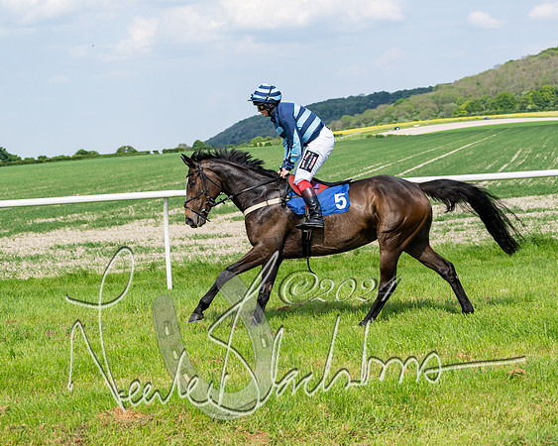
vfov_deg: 19.4
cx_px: 279
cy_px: 223
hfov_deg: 24.2
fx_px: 1302
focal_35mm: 79
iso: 200
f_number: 5.6
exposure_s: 1/1250
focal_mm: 70
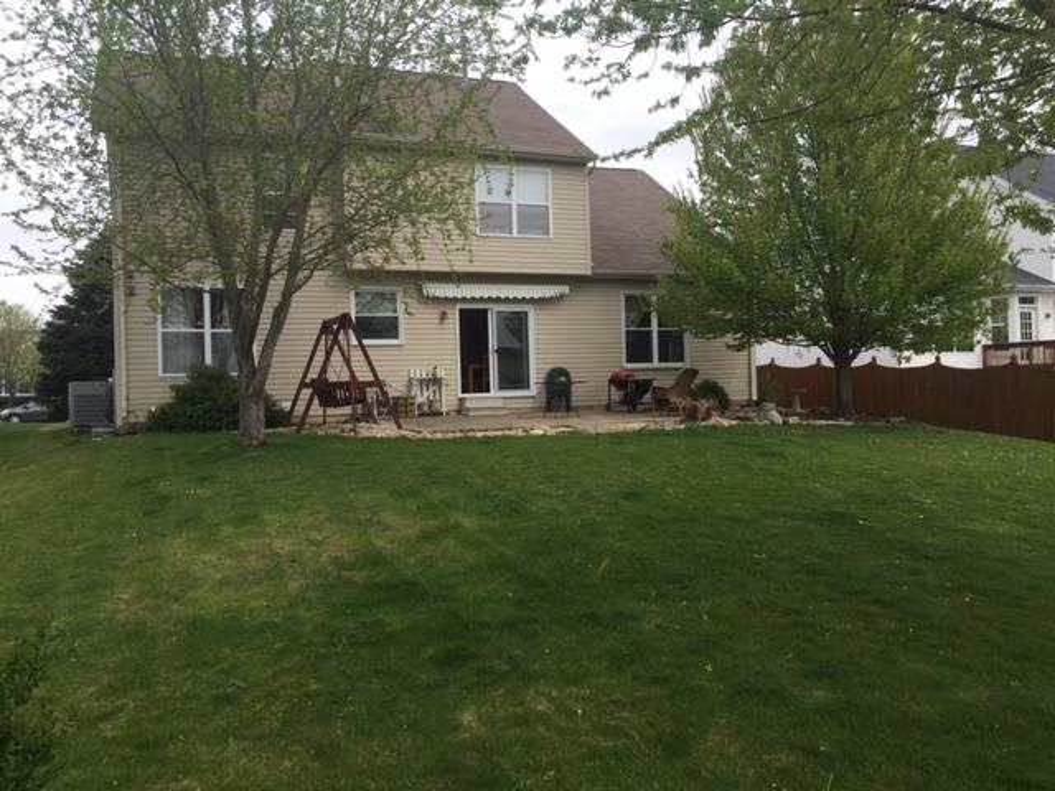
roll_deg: +1.3
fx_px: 884
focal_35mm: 29
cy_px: 396
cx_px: 528
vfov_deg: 48.2
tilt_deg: +0.2
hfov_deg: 61.7
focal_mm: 4.15
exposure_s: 1/1199
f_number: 2.2
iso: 32
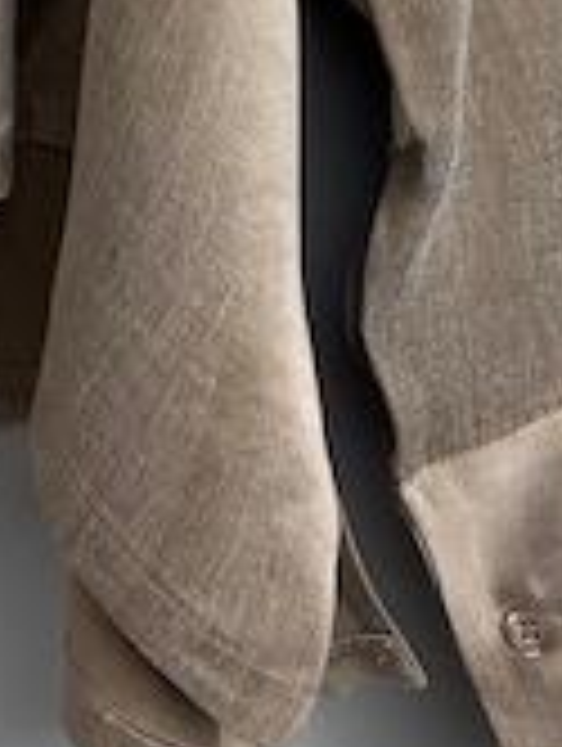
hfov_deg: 9.3
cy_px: -1019
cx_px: -468
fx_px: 3304
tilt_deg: -10.5
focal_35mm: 153
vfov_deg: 11.0
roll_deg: +1.1
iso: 80
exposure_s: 1/100
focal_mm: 5.96
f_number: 1.6
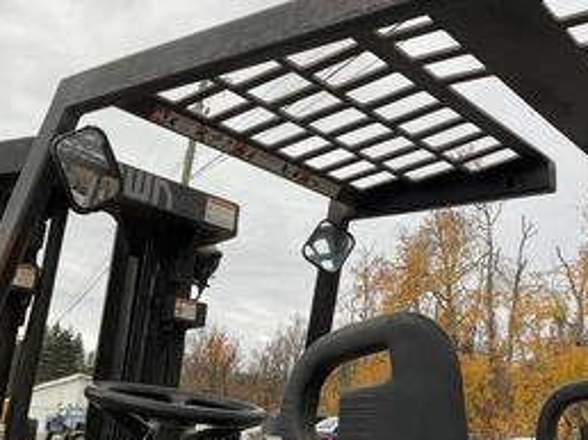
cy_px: 196
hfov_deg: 41.3
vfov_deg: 32.1
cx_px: 413
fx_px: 764
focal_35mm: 45
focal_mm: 3
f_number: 1.8
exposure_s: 1/122
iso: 20
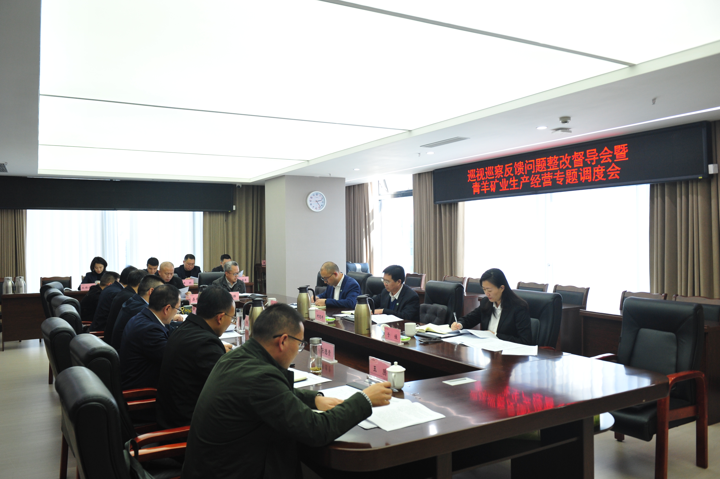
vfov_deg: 44.9
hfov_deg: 63.7
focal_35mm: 29
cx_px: 360
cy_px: 240
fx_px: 580
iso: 1250
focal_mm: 29
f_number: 4.5
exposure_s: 1/250
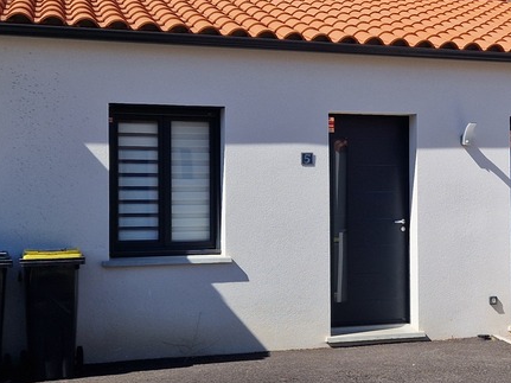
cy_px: 187
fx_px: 945
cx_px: 420
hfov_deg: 29.5
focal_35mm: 64
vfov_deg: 22.9
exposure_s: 1/2152
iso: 50
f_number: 1.8
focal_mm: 5.4
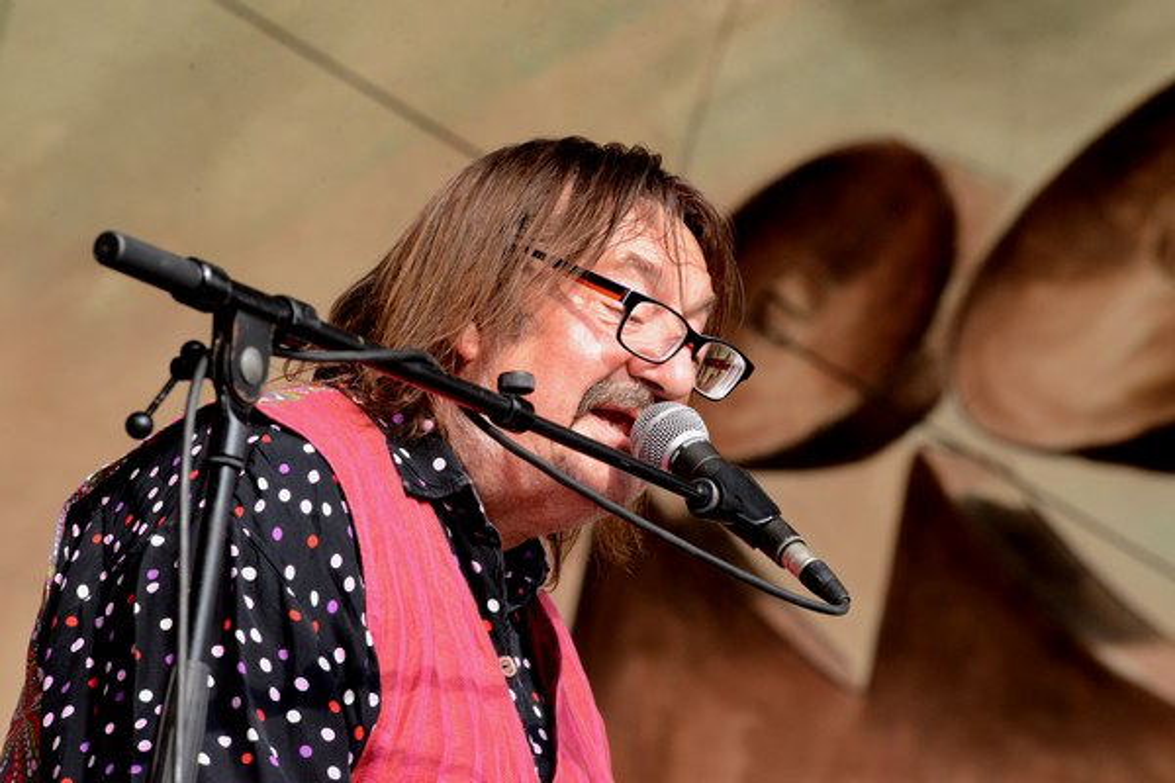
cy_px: 392
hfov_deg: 10.3
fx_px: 6527
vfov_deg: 6.9
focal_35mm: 200
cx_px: 588
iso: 3200
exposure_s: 1/640
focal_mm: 200
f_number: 13
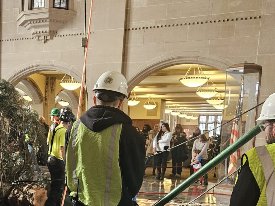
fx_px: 397
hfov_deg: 35.8
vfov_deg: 28.5
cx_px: 26
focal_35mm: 50
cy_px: 166
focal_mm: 5.4
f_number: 1.8
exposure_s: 1/120
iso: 640
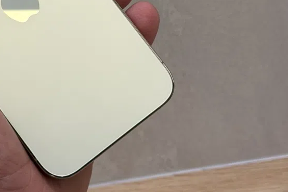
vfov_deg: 11.0
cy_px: -15
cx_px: 28
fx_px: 984
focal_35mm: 123
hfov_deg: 16.4
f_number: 1.78
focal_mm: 6.76
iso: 50
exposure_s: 1/121
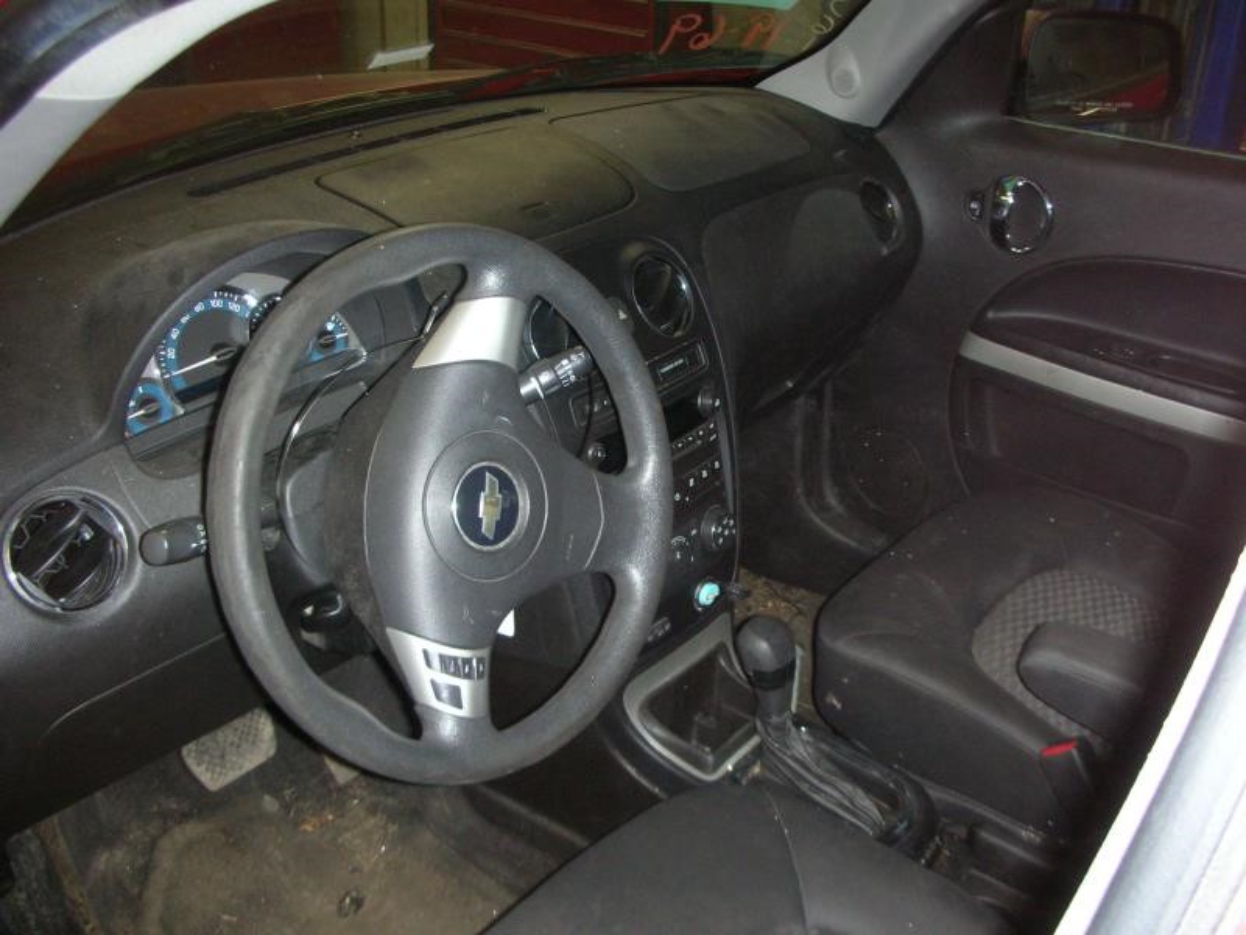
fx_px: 1260
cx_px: 623
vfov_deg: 40.7
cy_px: 468
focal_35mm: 35
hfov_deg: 52.6
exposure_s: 1/60.1
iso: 197
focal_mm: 5.8
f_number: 3
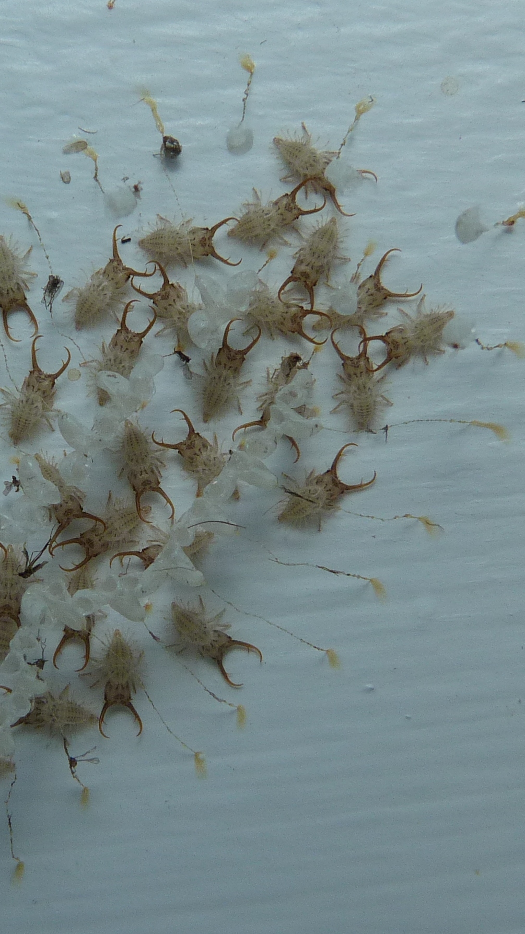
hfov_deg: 19.8
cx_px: 96
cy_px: 469
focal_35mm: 60
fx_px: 1485
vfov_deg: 34.9
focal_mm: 7.4
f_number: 5
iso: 100
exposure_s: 1/60
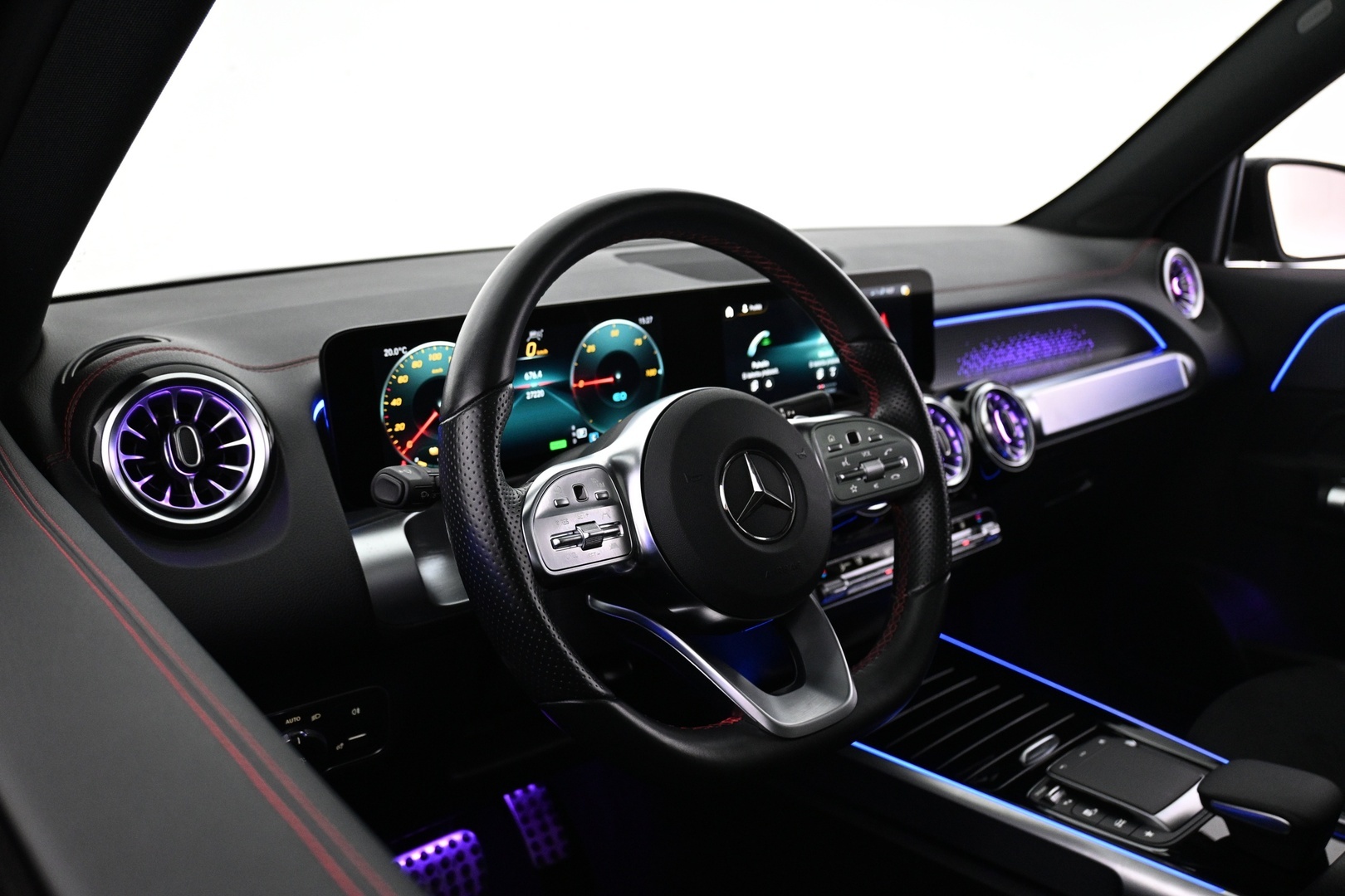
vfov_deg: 43.6
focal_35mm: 30
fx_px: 1121
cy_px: 448
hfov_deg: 61.9
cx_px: 672
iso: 1600
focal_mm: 20
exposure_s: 1/30
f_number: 3.8
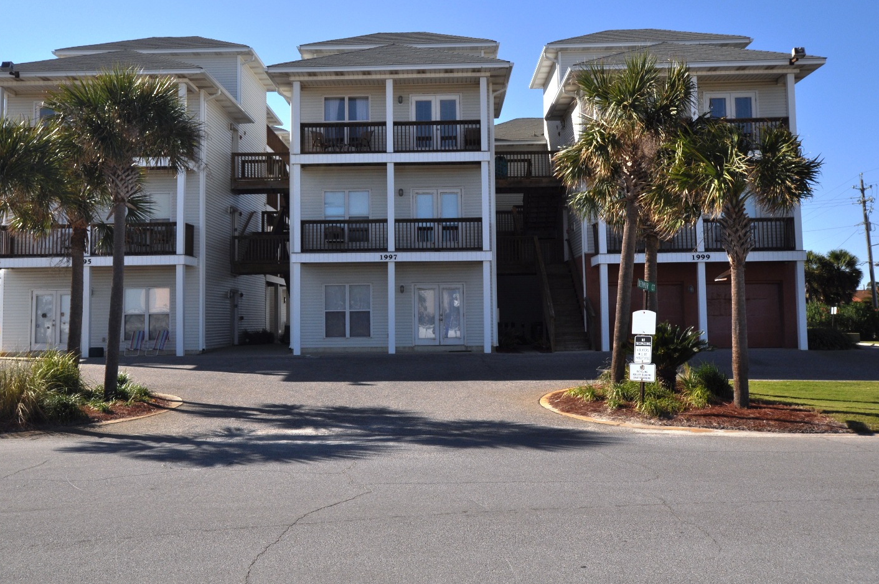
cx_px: 410
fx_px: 829
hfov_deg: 55.8
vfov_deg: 38.7
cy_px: 257
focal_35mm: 34
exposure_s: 1/400
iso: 200
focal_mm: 20
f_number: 10
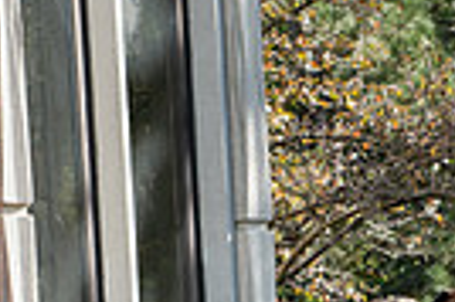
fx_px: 3383
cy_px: 551
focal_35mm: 268
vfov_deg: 5.0
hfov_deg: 7.6
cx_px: 608
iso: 400
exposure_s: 1/640
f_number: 5.6
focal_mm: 62
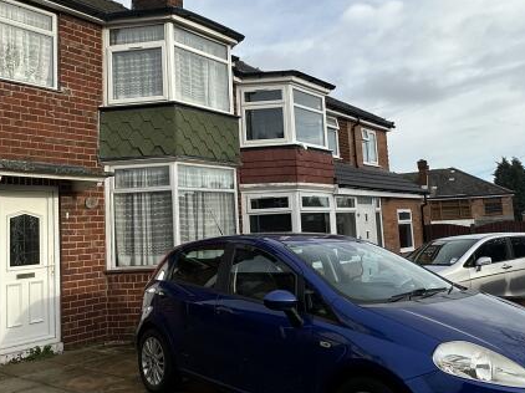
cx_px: 244
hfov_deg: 53.9
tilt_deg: +5.7
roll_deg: +2.0
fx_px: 515
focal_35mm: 34
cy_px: 175
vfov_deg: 41.7
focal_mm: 2.22
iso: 50
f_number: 2.2
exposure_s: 1/1416
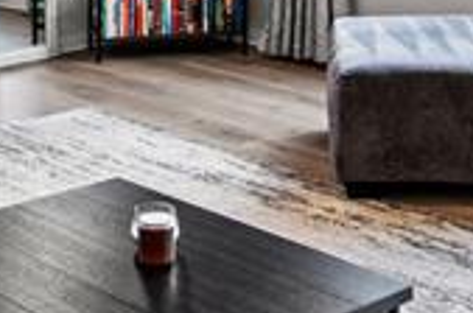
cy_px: -207
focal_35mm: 97
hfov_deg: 21.1
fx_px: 1272
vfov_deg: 13.0
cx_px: 224
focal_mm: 16
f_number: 8
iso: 400
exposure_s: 1/2
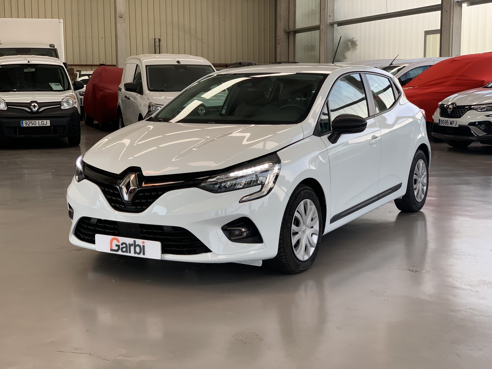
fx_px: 739
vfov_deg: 28.0
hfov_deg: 36.8
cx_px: 246
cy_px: 184
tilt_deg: -7.8
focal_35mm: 52
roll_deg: -0.1
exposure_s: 1/81
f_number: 2.4
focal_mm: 6
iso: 16
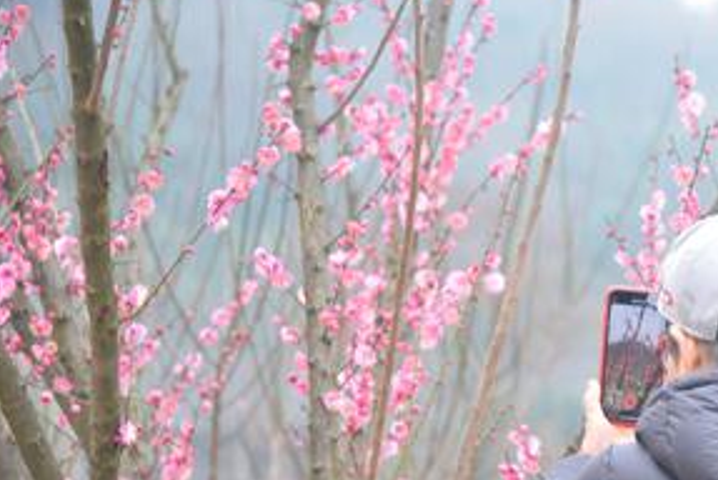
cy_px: 344
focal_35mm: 157
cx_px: 665
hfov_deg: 12.9
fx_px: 3134
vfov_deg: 8.8
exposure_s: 1/100
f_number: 4
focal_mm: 82
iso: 250
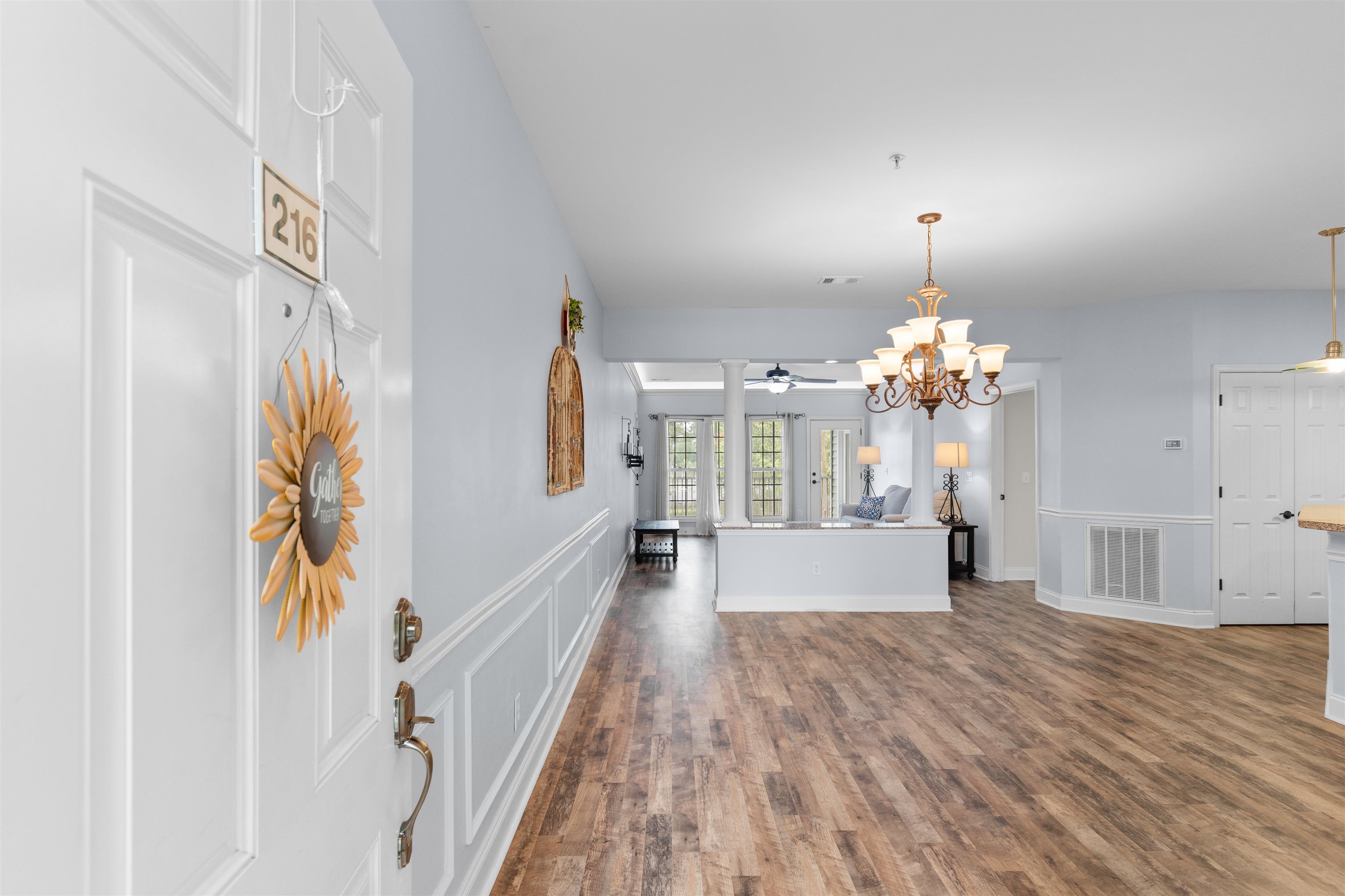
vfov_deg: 70.4
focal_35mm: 17
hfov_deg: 93.3
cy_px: 448
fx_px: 635
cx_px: 672
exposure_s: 1/4
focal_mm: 11.5
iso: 100
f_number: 4.8
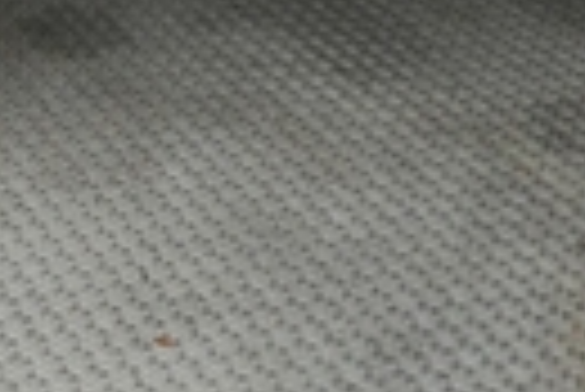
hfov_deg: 14.6
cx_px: -544
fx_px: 1920
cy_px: -559
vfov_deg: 10.1
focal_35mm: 118
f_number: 2.8
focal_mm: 24
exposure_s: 1/160
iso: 6400
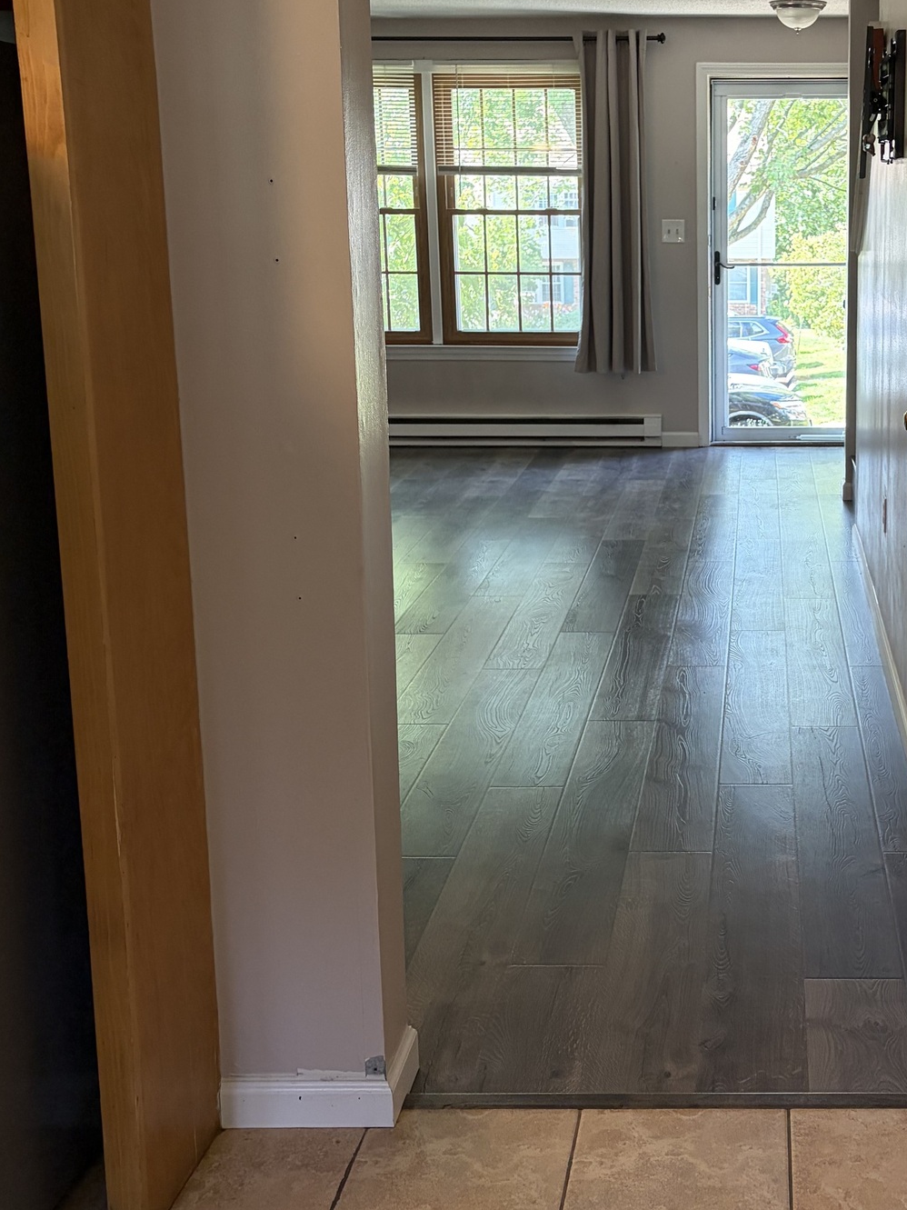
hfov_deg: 31.3
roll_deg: -0.3
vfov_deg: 41.8
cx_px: 726
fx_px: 1572
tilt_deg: -10.1
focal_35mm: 45
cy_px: 470
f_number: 1.6
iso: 250
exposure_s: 1/120
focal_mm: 5.96
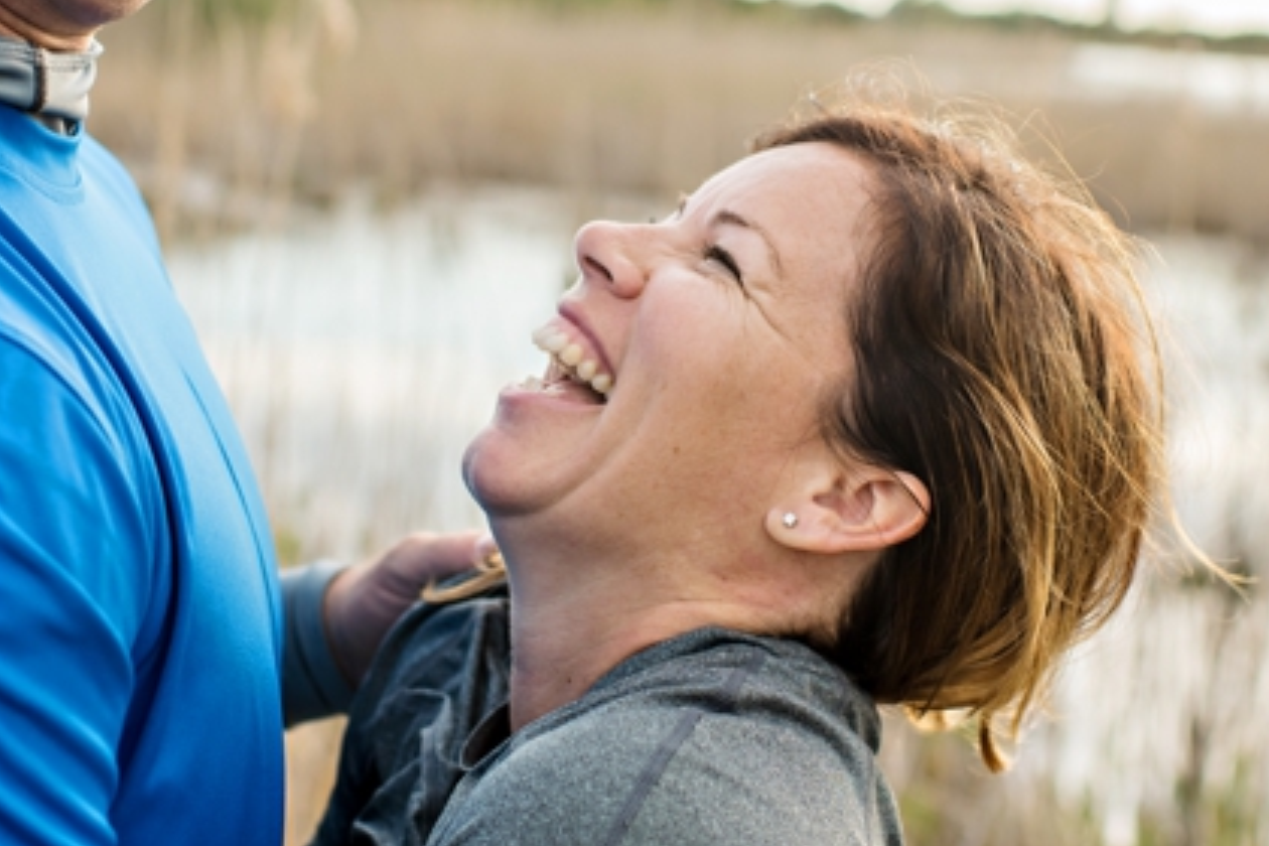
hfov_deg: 27.0
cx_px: 704
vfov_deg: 18.1
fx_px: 2644
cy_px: 249
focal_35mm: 75
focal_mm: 35
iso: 250
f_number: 2.8
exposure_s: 1/1000
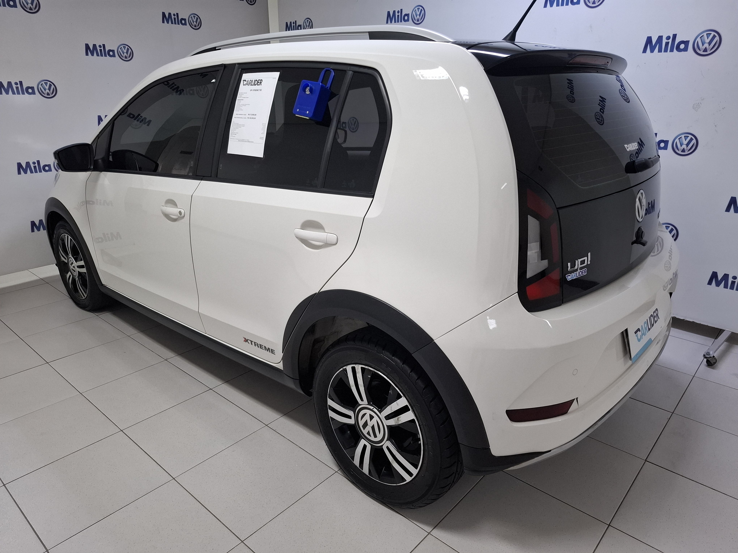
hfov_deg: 73.9
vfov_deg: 58.9
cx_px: 369
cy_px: 276
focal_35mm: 23
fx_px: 490
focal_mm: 5.54
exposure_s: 1/60
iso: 250
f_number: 1.8
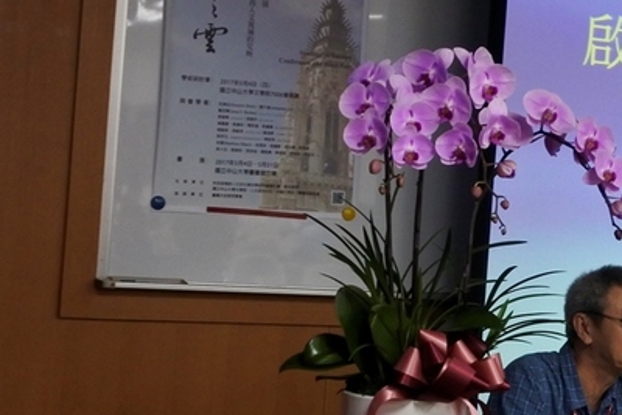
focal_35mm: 102
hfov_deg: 18.9
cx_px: 753
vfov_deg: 13.4
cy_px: 202
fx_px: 1763
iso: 800
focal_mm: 12.8
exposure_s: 1/60
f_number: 4
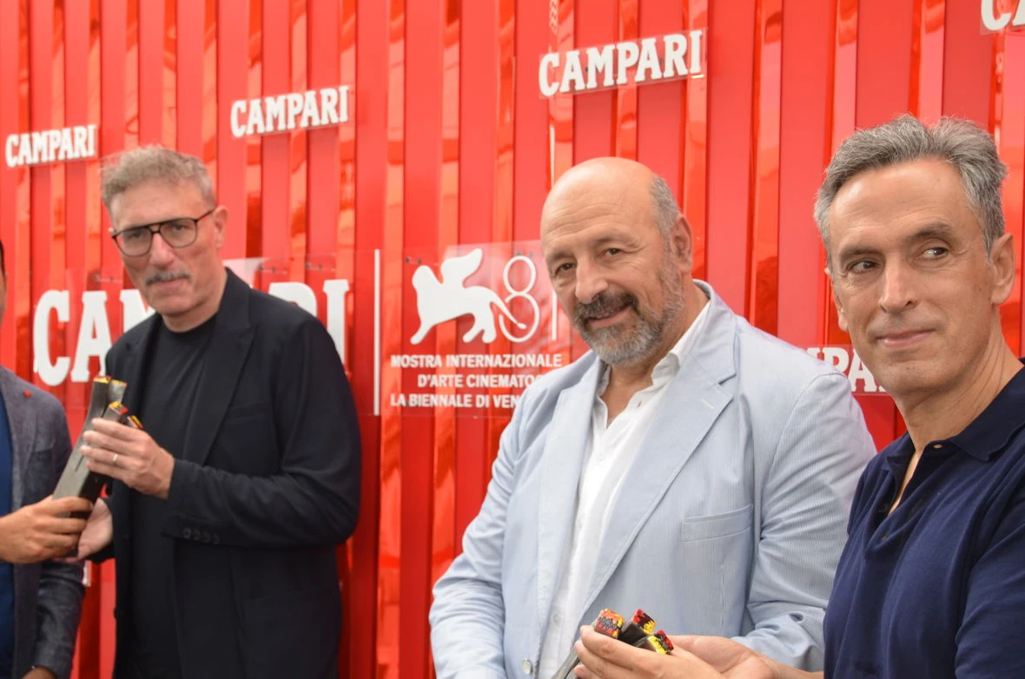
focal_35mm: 61
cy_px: 452
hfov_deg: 32.9
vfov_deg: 22.1
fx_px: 1734
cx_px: 438
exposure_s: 1/160
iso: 200
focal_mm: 30
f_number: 4.2
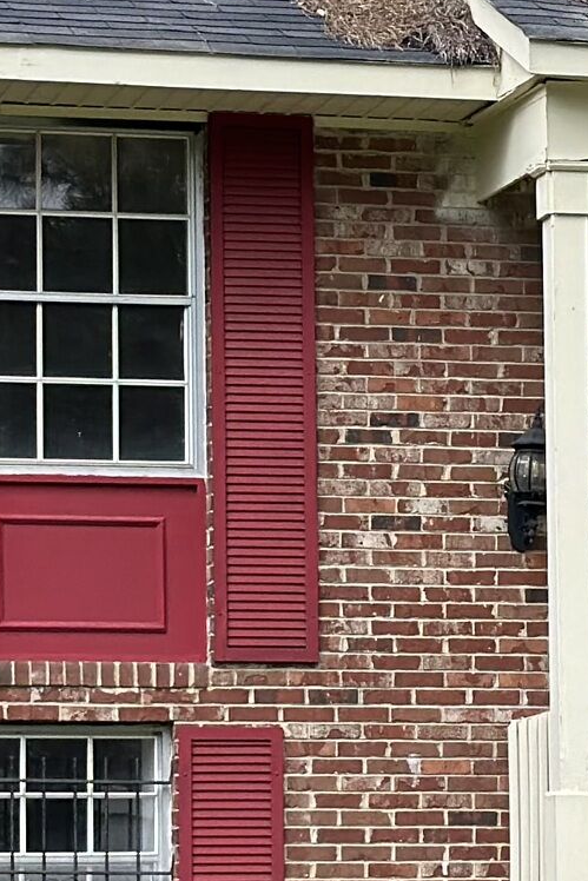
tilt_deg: +2.8
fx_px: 5020
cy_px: 720
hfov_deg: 6.7
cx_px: 641
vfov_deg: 10.0
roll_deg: +0.4
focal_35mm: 205
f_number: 1.78
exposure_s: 1/830
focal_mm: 6.86
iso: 80
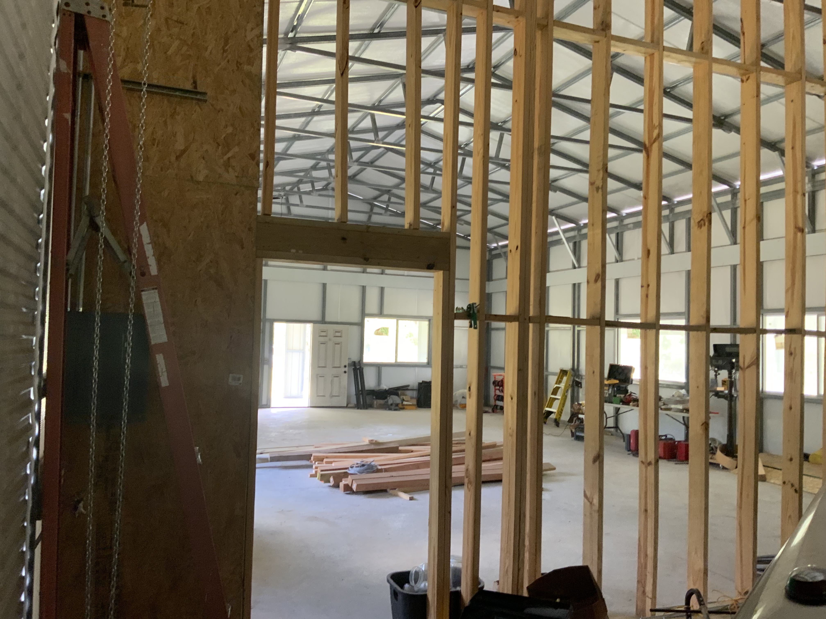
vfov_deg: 48.2
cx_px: 413
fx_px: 692
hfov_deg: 61.7
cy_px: 310
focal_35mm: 29
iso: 200
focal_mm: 3
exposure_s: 1/60
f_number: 1.8
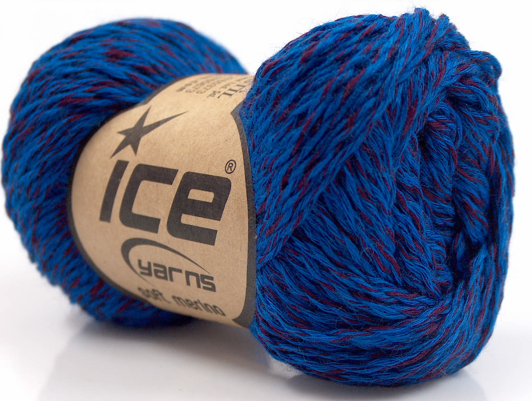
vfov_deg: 17.6
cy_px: 200
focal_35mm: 84
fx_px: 1293
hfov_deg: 23.3
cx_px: 266
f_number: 2.9
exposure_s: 1/3.78
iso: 100
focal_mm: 17.25
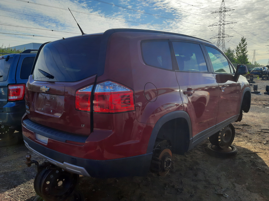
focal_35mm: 26
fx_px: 202
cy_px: 100
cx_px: 134
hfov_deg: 67.3
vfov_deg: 53.1
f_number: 1.7
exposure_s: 1/1152
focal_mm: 3.92
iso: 40
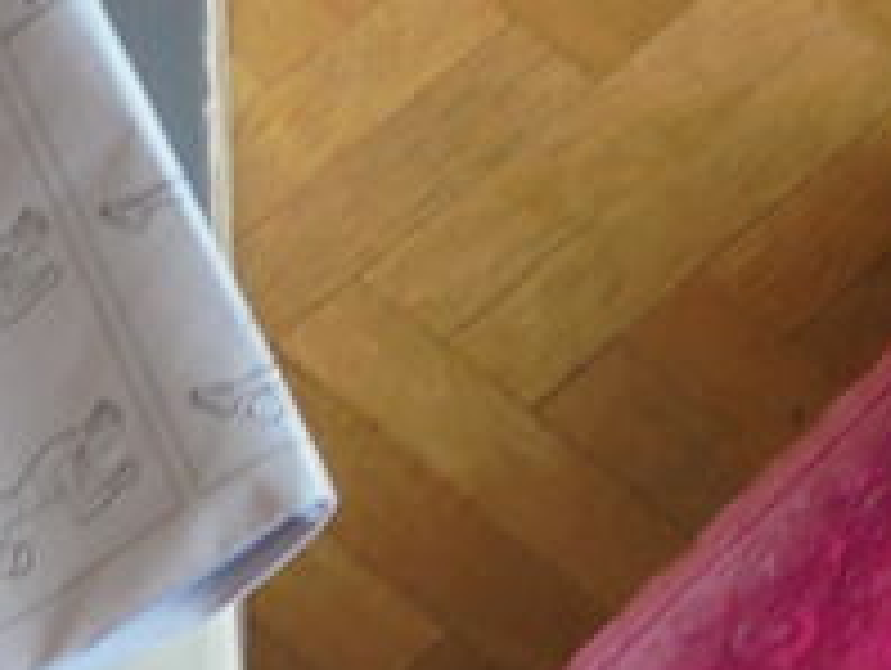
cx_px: 252
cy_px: 931
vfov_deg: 11.0
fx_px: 3376
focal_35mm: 131
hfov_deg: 15.0
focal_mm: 4.6
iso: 100
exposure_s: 1/60
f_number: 3.5
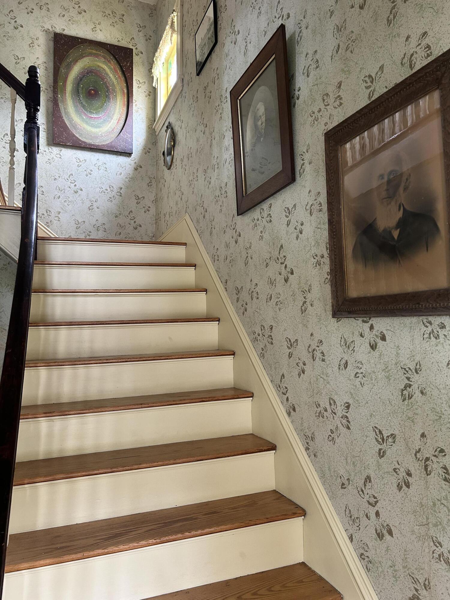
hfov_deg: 53.1
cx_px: 225
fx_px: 451
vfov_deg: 67.3
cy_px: 300
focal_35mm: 26
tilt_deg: +5.7
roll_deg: -0.1
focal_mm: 5.7
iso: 160
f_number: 1.5
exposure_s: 1/60
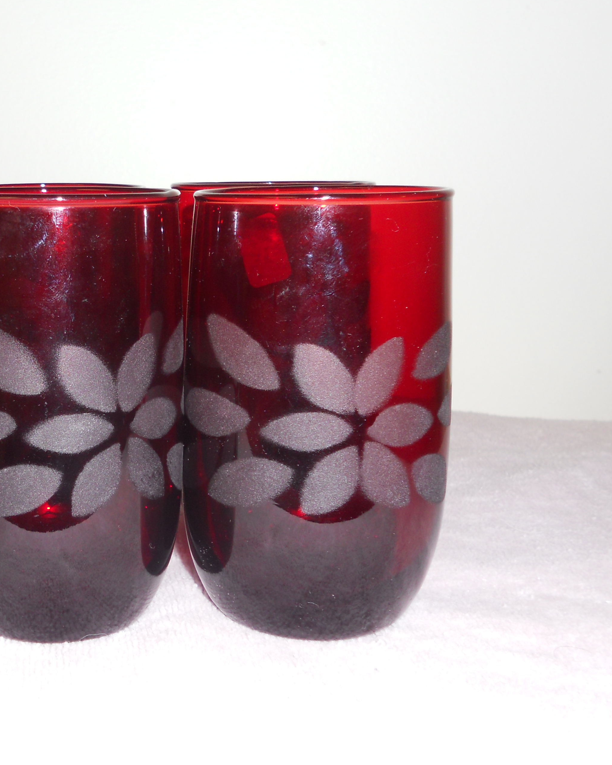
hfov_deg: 29.7
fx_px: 1109
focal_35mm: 49
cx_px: 79
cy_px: 410
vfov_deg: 38.0
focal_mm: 5.8
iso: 80
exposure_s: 1/25
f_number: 3.5
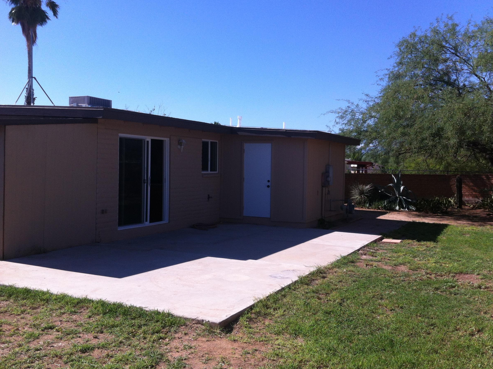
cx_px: 250
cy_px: 173
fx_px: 540
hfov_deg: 49.0
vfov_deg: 37.6
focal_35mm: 38
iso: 80
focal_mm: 3.85
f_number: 2.8
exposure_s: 1/1436
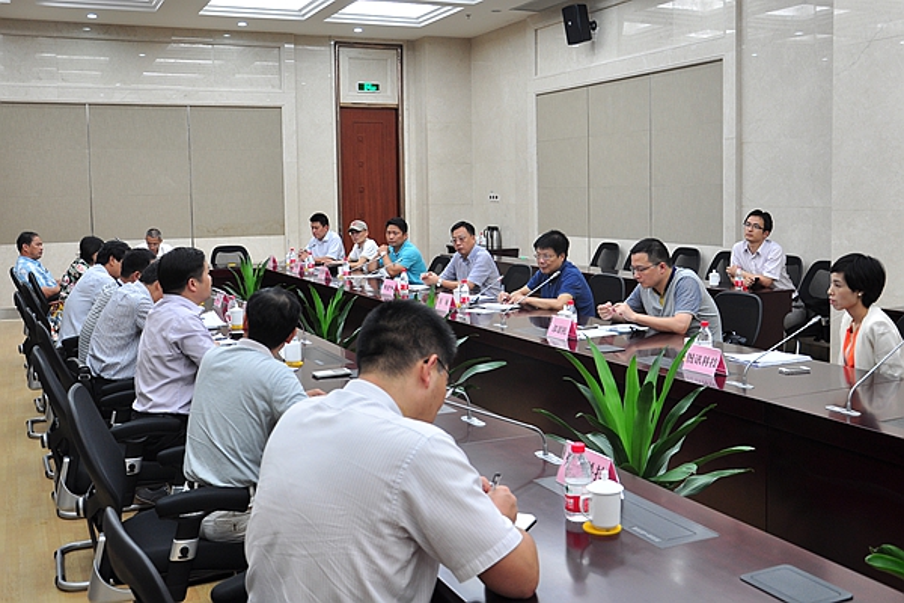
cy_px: 302
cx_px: 452
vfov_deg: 40.0
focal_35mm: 33
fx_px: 829
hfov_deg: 57.2
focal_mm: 22
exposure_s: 1/20
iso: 250
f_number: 5.6
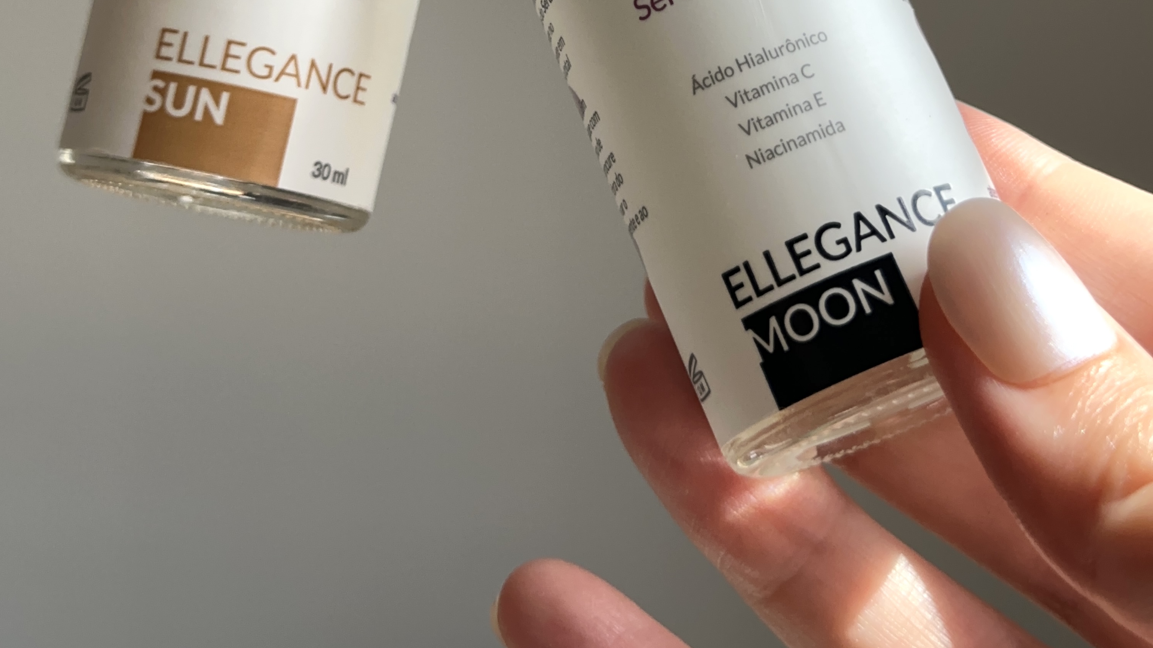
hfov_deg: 30.2
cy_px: -116
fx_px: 2140
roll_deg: -0.2
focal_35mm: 70
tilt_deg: -0.2
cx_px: 575
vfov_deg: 16.6
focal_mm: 6.86
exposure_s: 1/1272
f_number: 1.78
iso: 64
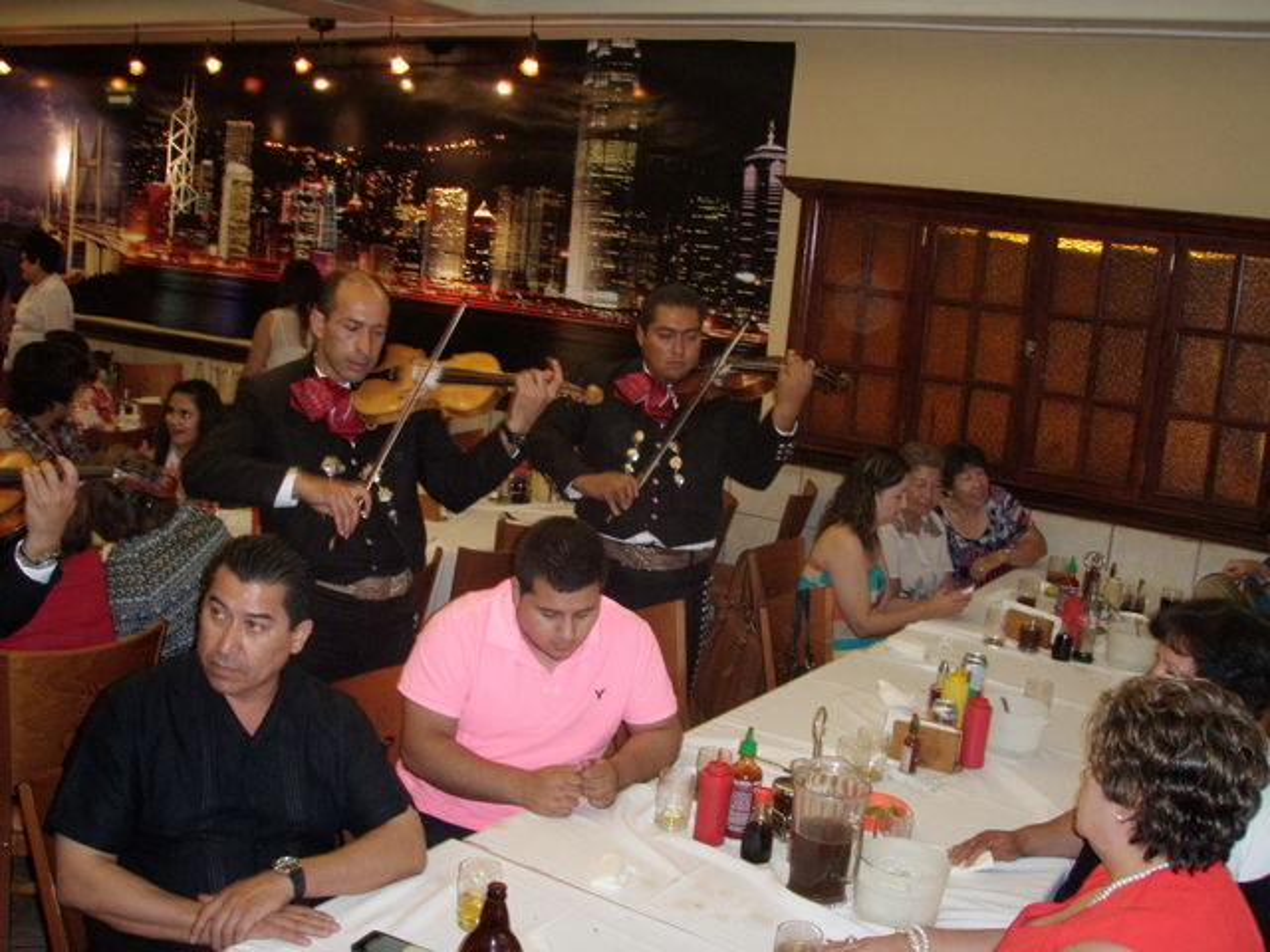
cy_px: 476
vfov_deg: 37.7
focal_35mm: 38
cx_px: 635
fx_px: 1394
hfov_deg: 49.0
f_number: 3.5
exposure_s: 1/30
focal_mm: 6.7
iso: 250
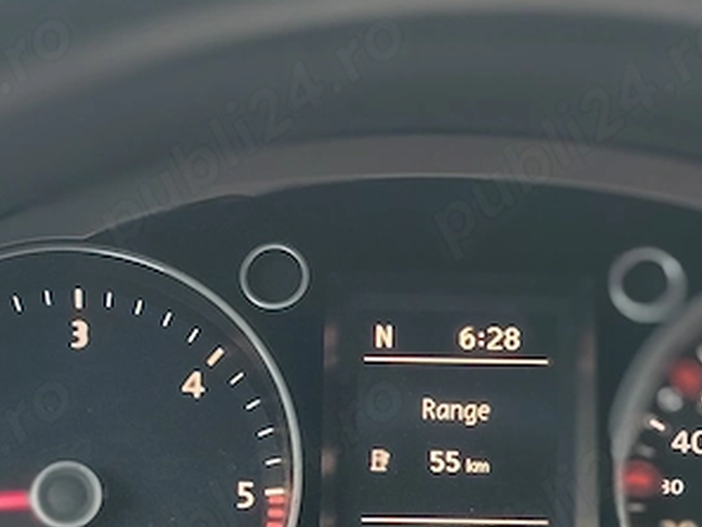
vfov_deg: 15.0
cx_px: 416
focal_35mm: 97
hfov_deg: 20.2
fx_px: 1968
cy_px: 518
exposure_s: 1/33.3
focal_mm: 5.25
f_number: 4
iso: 216
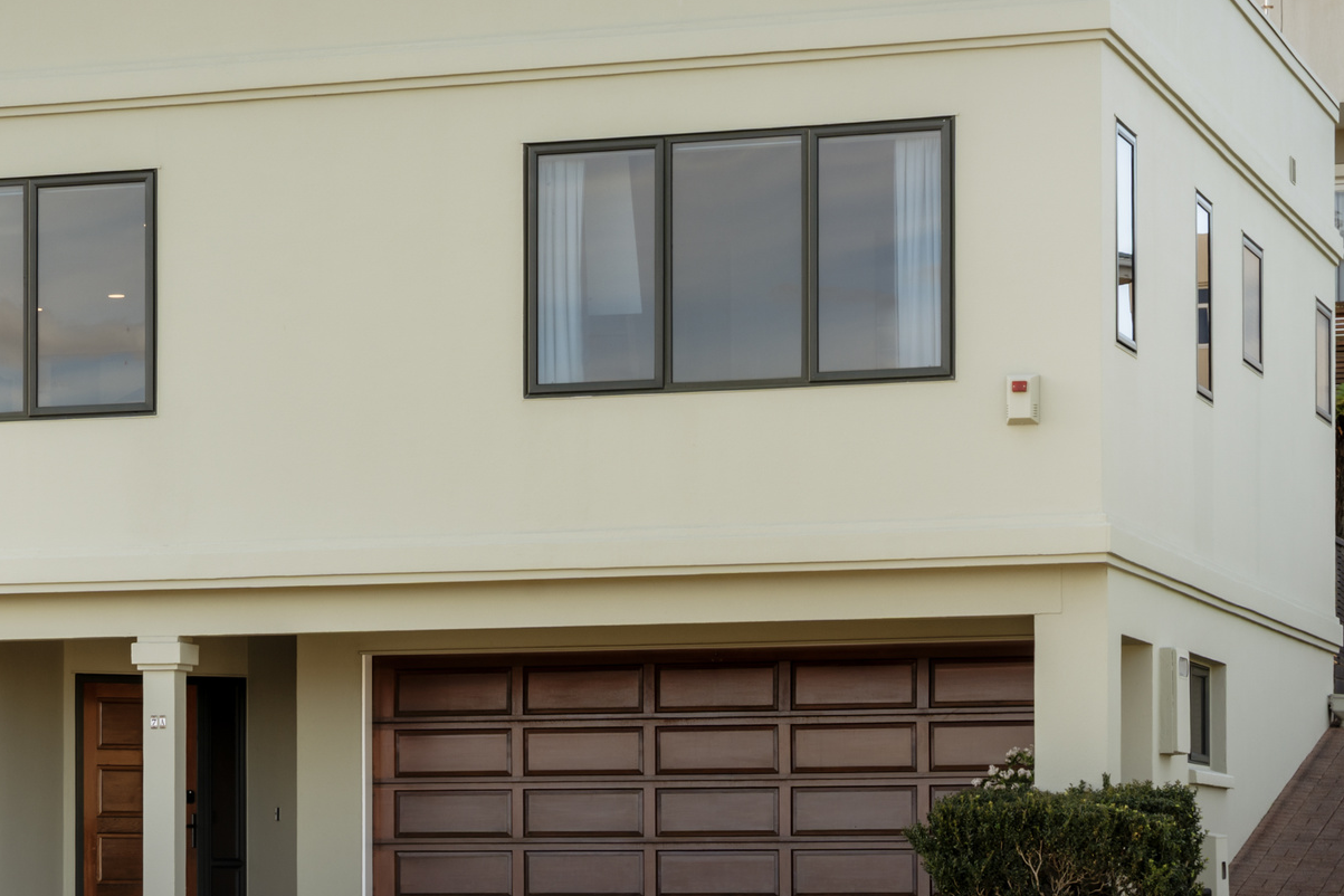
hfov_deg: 17.3
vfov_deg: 11.7
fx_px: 4368
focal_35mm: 117
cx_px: 238
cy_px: 427
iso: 100
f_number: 11
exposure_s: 1/60
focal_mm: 55
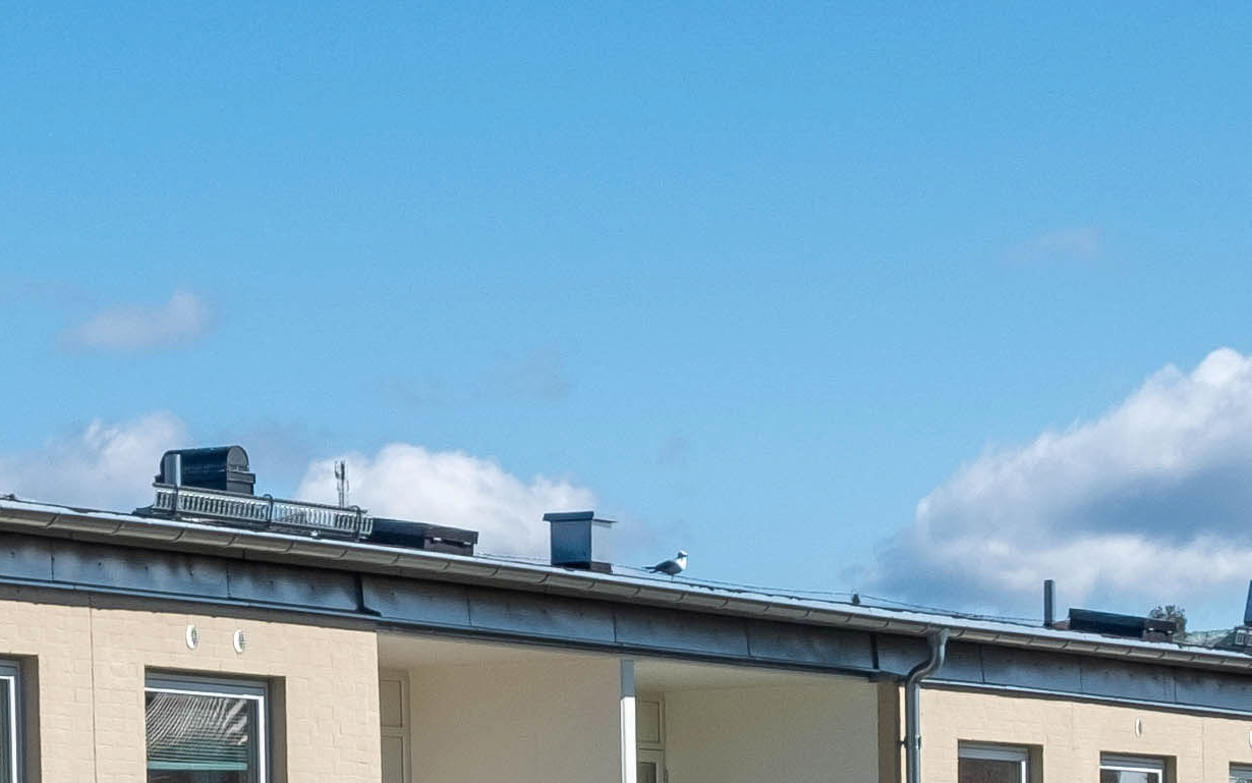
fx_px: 5938
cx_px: 625
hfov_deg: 12.0
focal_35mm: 174
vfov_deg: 7.3
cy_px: 1556
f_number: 10
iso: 200
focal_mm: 23.3
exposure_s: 1/250
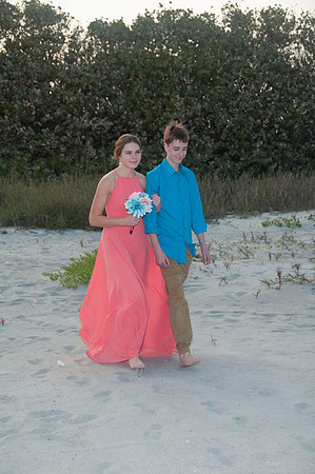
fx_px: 1026
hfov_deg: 17.5
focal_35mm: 78
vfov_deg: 26.0
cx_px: 158
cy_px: 237
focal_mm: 52
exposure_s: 1/250
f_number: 5.6
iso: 100
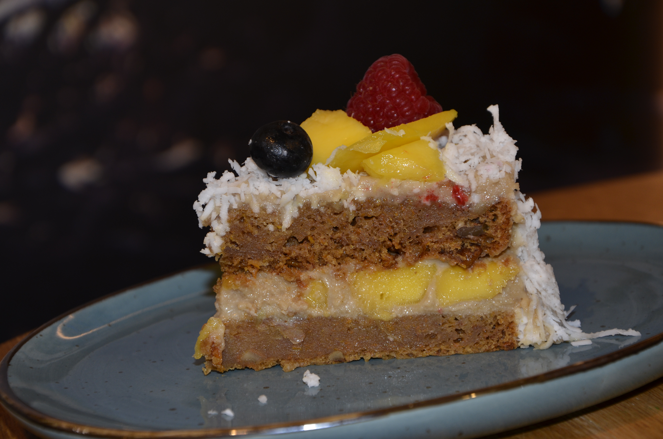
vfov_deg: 12.1
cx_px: 332
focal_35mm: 112
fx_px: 2068
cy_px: 220
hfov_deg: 18.2
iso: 200
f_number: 5.6
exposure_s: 1/30
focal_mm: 75
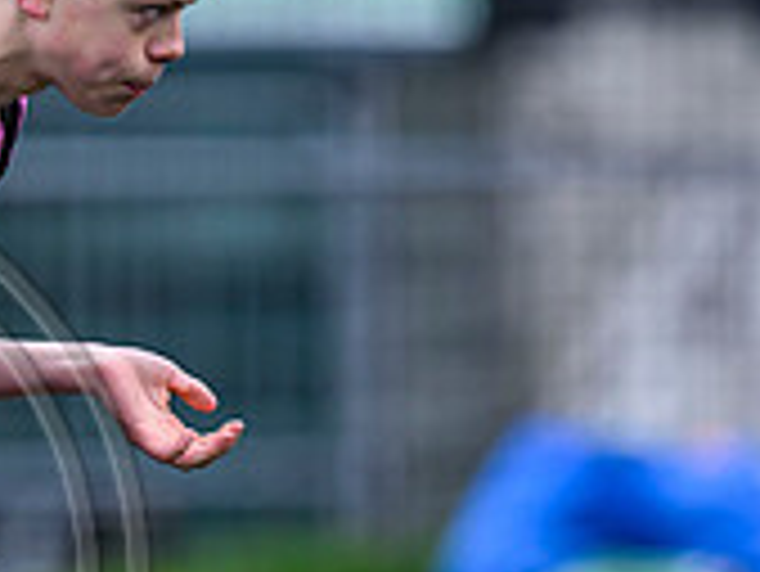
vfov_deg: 1.0
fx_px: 33967
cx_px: 17
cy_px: 587
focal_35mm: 1546
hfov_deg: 1.3
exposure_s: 1/2500
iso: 500
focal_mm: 400
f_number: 3.5
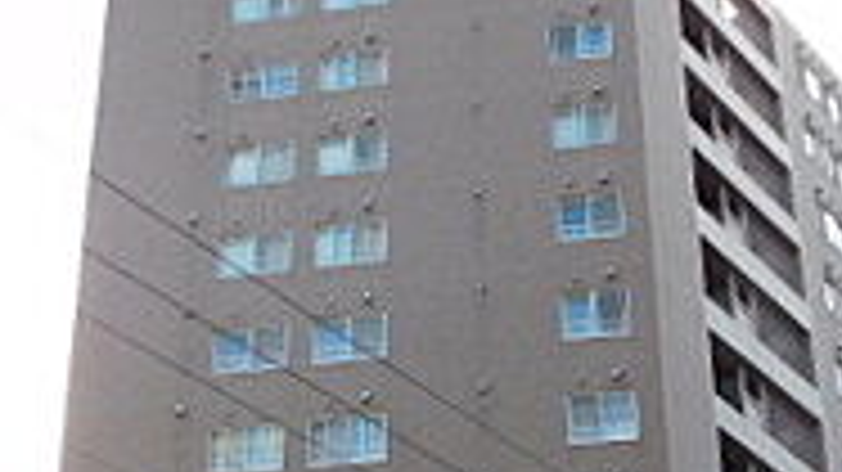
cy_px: 672
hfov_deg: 29.7
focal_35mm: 71
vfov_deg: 15.8
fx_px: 1585
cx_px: 347
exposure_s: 1/320
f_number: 3.3
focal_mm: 4.3
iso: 125
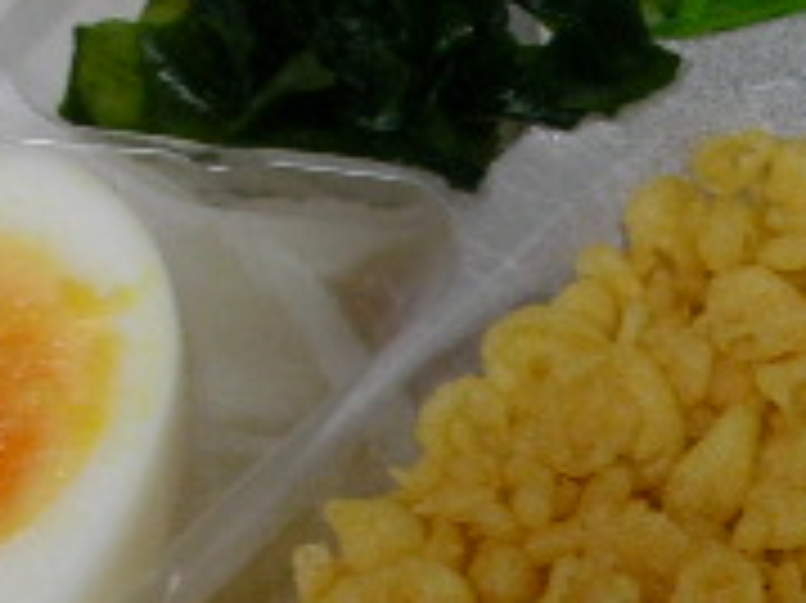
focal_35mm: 136
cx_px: 797
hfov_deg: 14.3
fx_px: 3165
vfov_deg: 10.8
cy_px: 621
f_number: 3.5
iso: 100
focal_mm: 5.8
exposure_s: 1/18
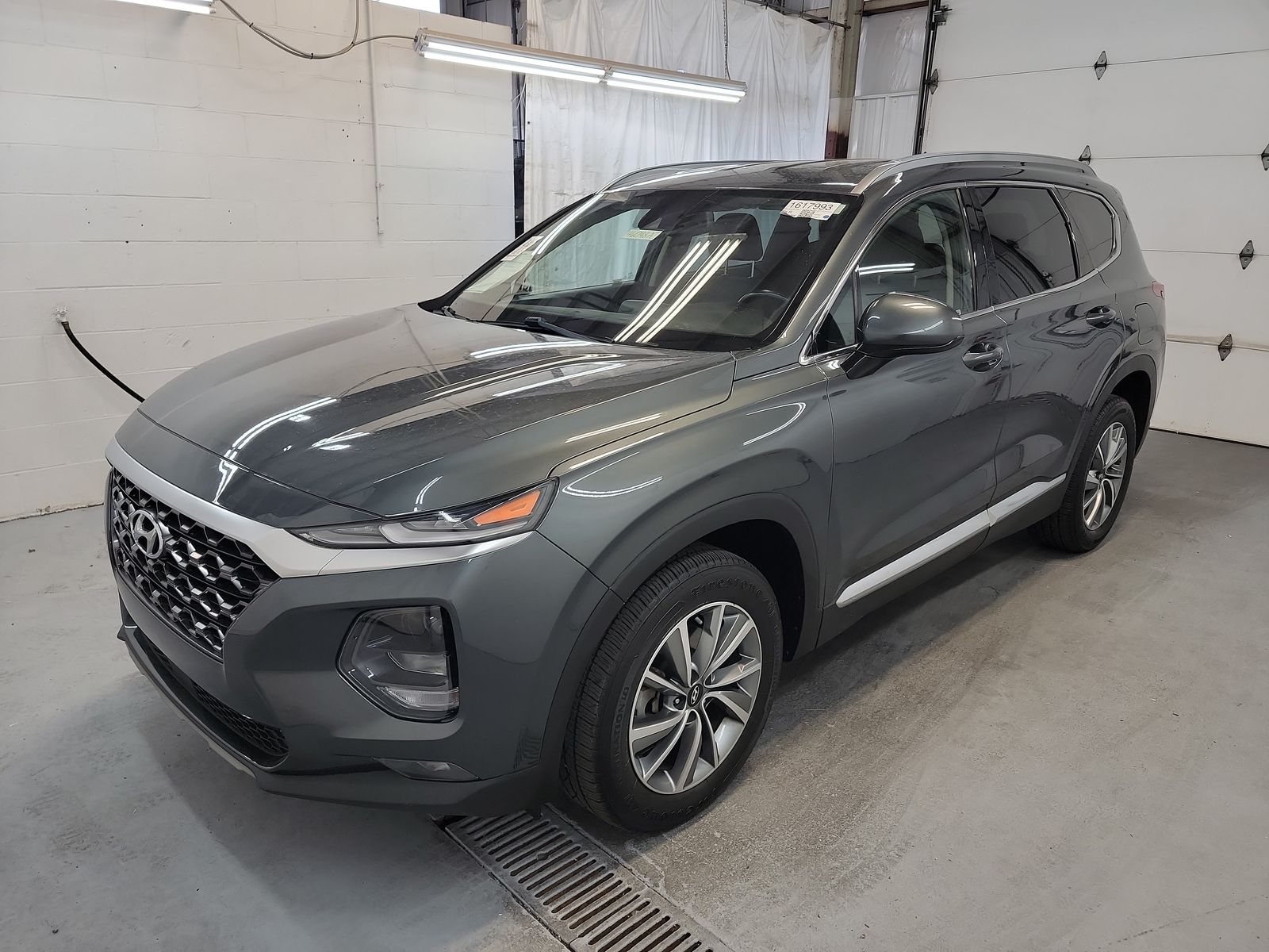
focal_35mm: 24
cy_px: 476
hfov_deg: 71.6
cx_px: 634
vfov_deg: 56.8
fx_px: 880
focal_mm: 6.7
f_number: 1.8
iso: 124
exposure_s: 1/59
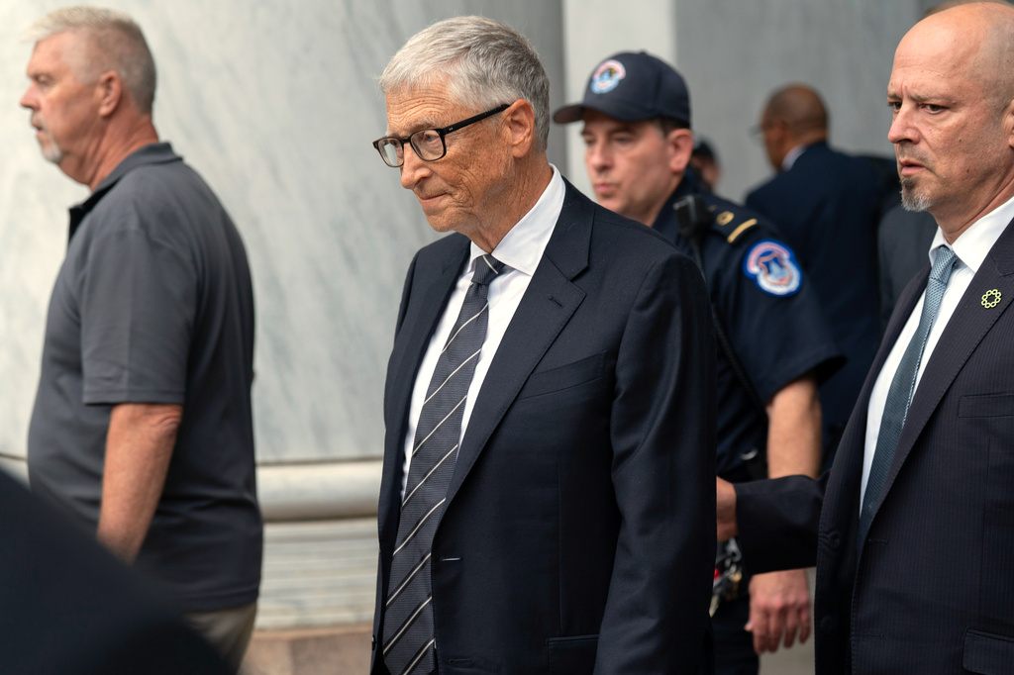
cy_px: 338
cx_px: 507
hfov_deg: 28.9
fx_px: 1971
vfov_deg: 19.4
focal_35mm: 70
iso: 400
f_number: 3.2
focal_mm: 70
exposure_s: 1/320
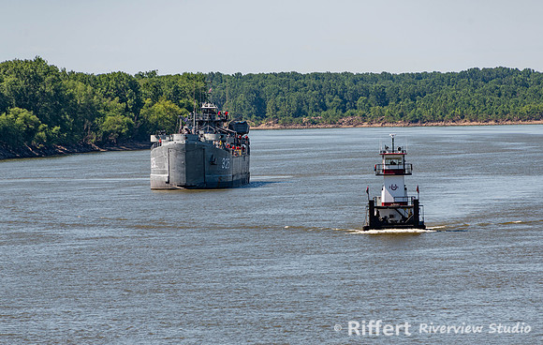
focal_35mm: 390
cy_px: 198
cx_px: 279
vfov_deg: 3.4
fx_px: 5799
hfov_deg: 5.4
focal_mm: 300
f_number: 8
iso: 64
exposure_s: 1/250
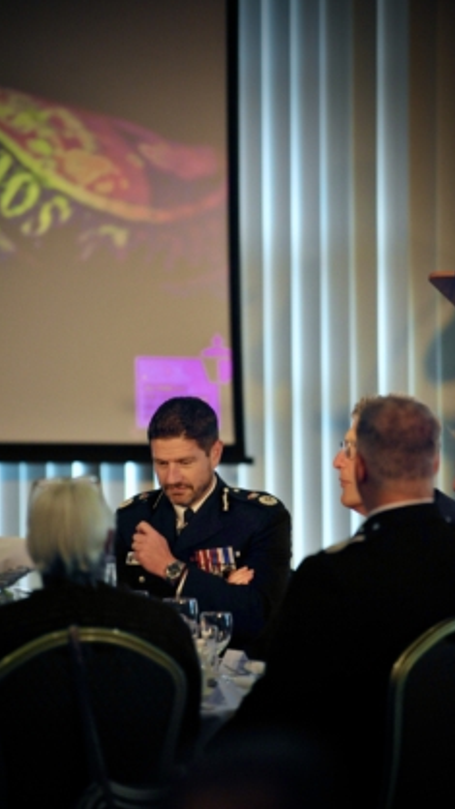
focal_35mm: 211
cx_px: 201
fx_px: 4527
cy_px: 404
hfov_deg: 5.8
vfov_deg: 10.2
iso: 3200
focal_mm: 200
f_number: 2.8
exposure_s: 1/400
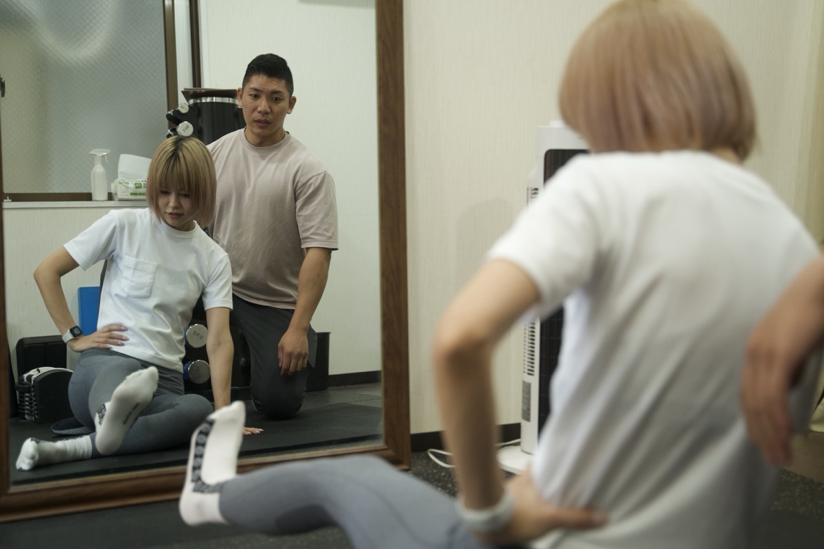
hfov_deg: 41.1
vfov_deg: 28.1
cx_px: 412
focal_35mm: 48
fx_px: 1099
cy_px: 274
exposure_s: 1/160
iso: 800
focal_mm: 48
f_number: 2.8
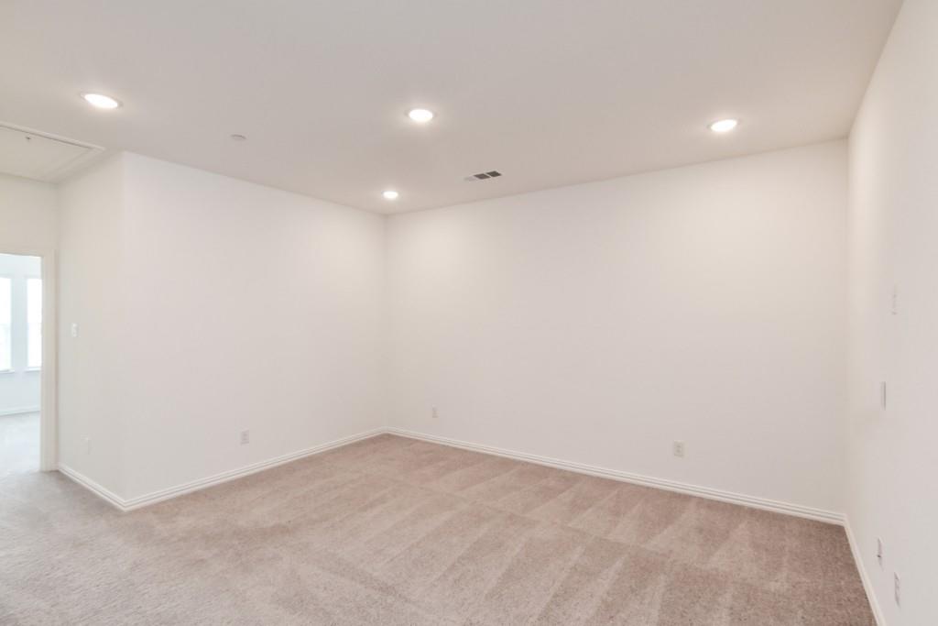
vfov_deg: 72.1
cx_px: 469
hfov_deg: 95.0
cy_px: 313
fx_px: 430
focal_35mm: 16
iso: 500
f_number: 6.3
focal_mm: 11
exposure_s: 1/60
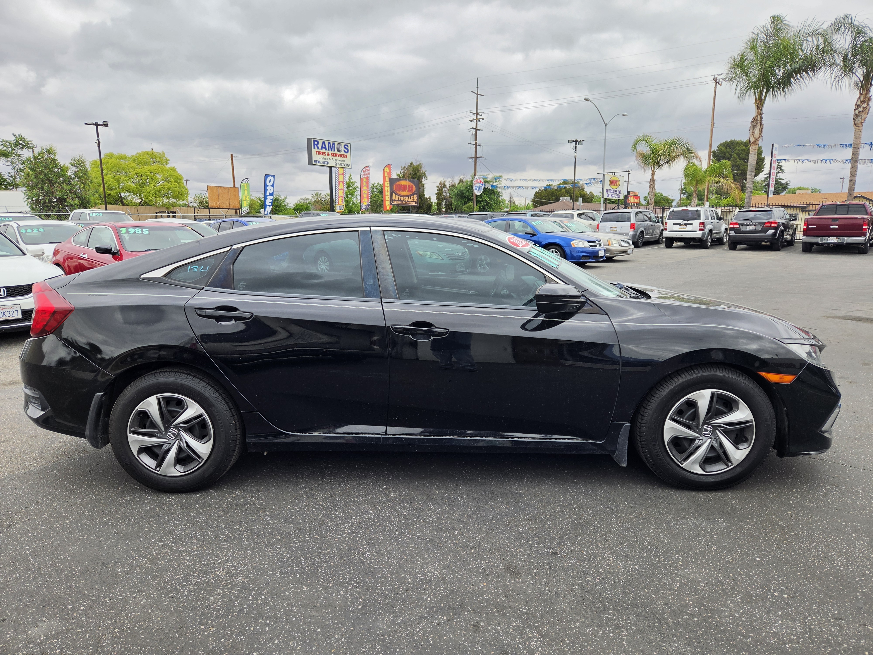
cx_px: 436
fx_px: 580
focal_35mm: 23
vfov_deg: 58.9
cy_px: 328
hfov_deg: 73.9
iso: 80
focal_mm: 5.4
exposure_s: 1/2797
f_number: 1.8
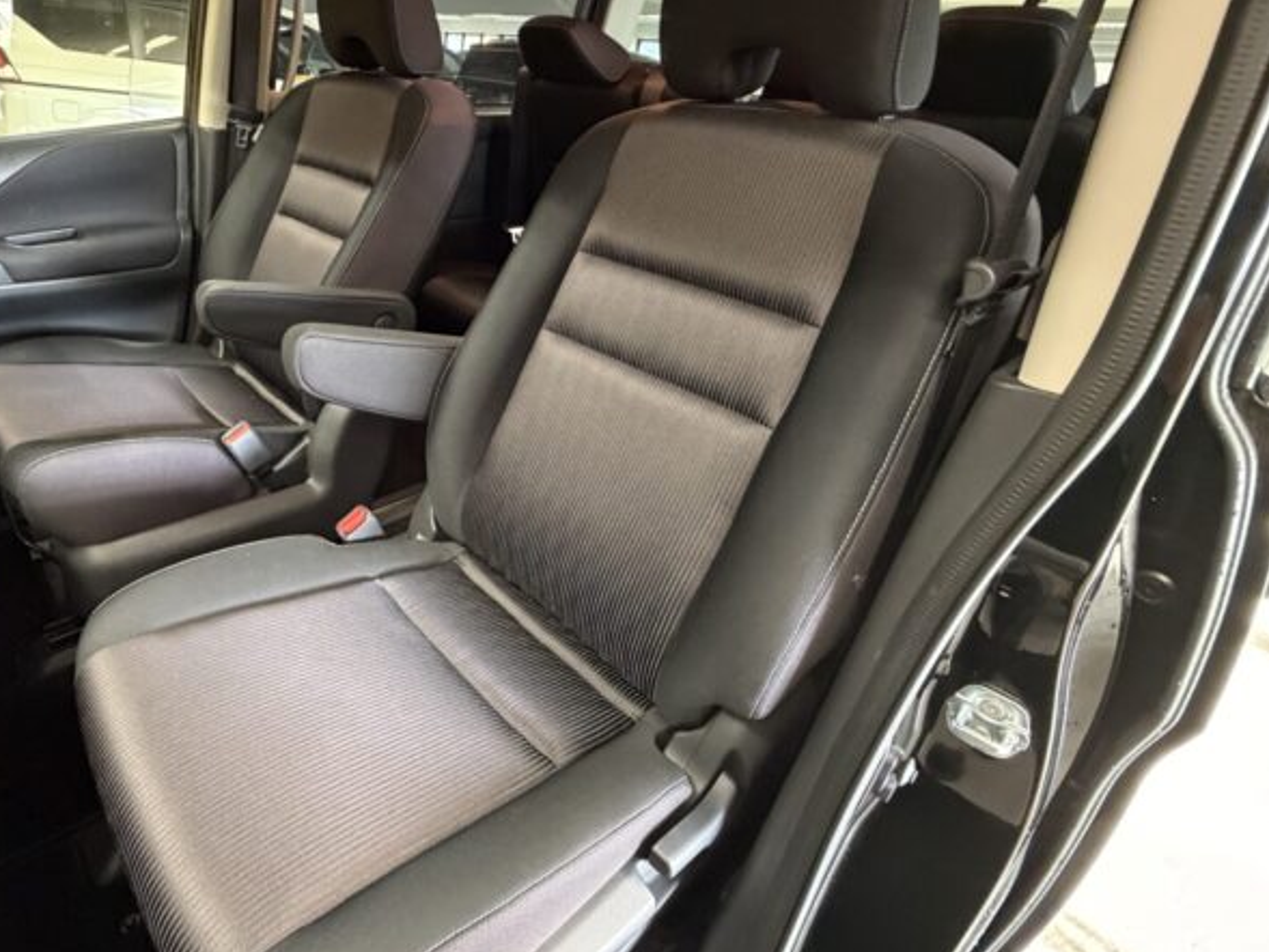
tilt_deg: -25.6
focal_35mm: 19
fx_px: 697
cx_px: 422
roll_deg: -5.6
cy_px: 401
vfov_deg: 68.3
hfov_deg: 81.8
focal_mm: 2.22
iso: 800
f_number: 2.2
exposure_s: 1/50
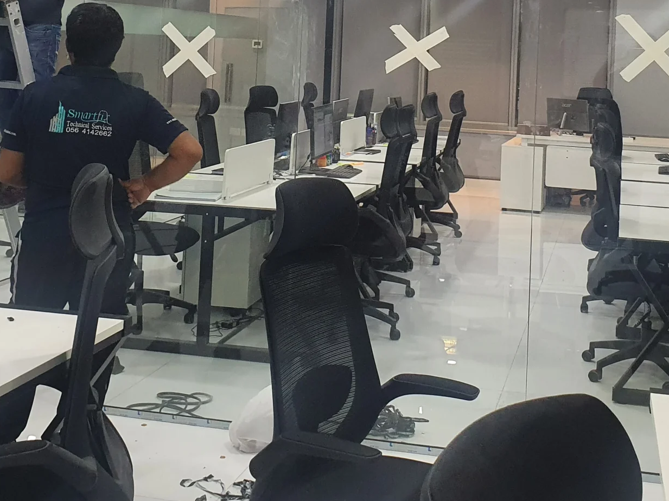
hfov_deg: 35.4
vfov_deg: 26.0
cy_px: 30
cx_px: 396
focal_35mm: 54
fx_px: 1043
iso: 250
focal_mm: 4.32
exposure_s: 1/50
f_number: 2.4
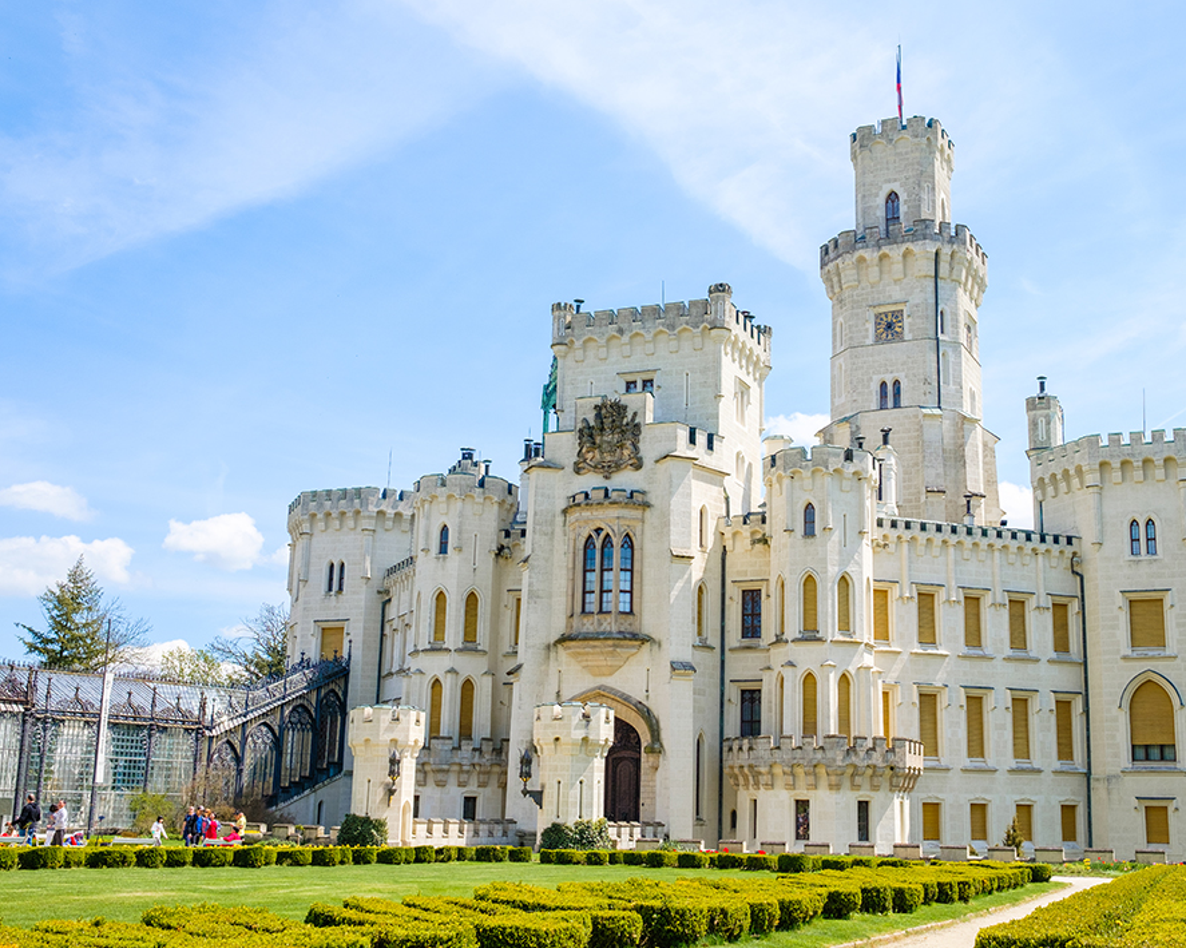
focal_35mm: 40
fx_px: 1404
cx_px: 703
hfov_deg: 45.6
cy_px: 476
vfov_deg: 37.3
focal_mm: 23
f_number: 6.4
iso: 320
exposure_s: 1/800
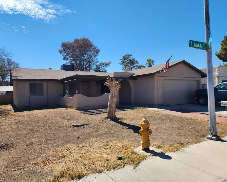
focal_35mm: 25
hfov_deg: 68.0
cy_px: 88
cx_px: 104
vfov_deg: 56.8
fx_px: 168
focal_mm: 6.4
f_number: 1.8
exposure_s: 1/1272
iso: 12
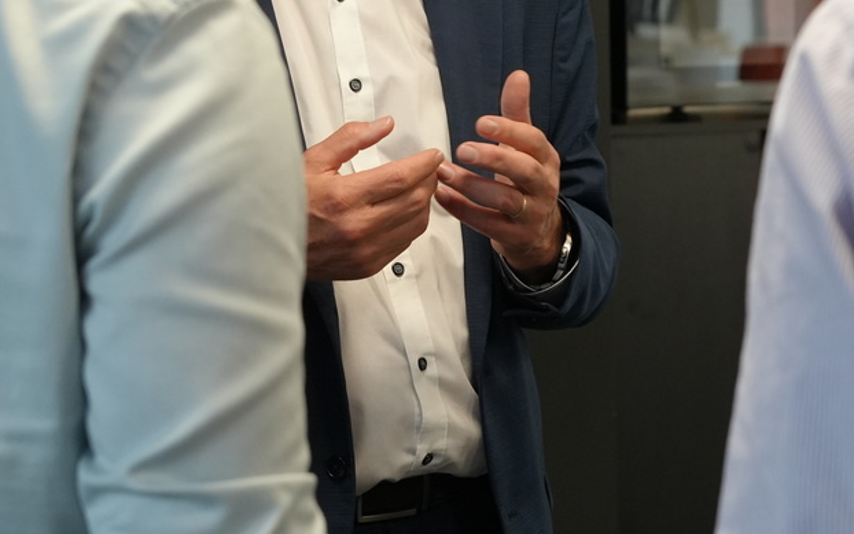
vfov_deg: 9.2
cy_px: -57
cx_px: 884
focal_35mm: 142
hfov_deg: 14.5
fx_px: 3306
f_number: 4
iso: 1600
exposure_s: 1/160
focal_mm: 50
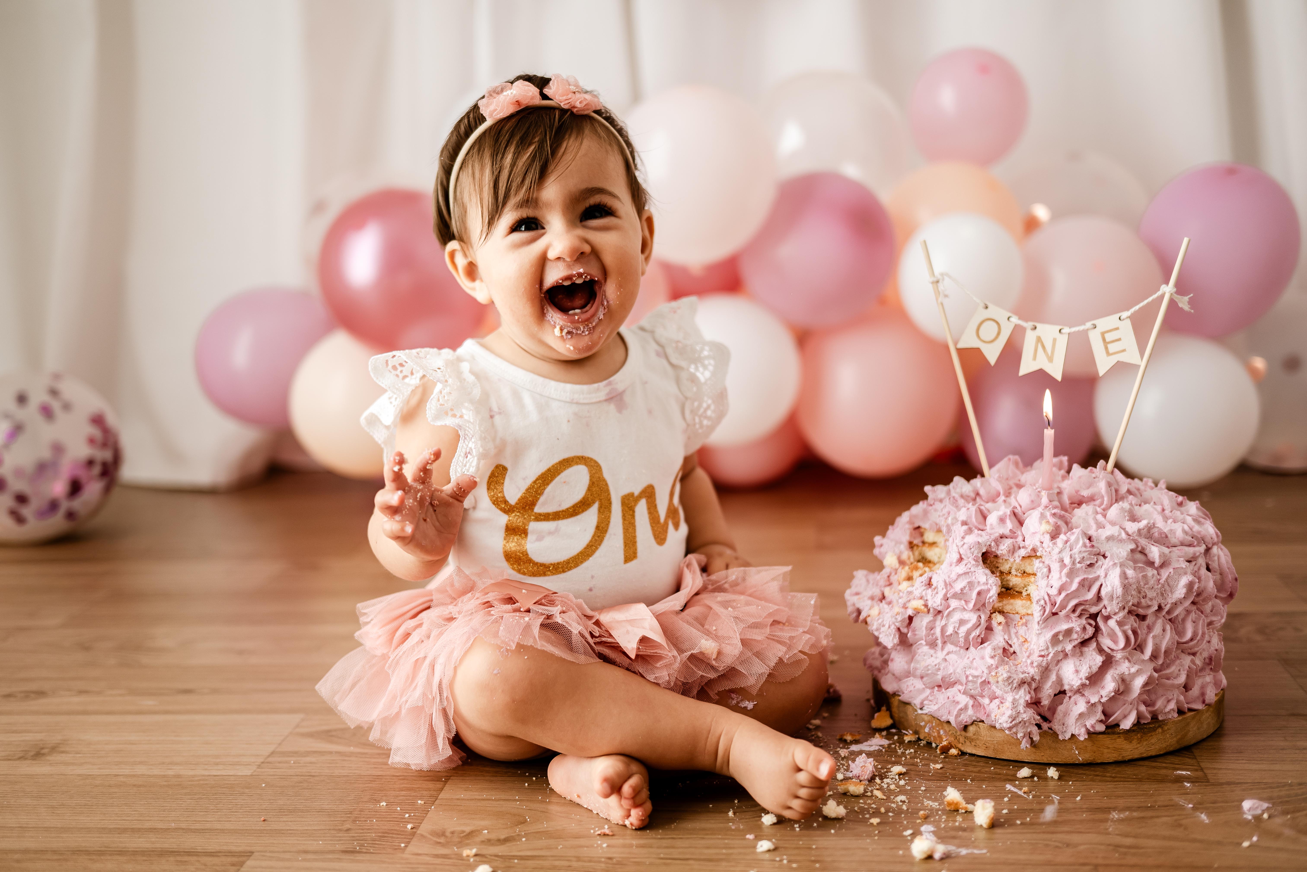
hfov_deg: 48.5
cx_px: 654
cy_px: 436
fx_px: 1452
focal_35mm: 40
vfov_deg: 33.4
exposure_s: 1/250
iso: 200
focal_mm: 40
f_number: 2
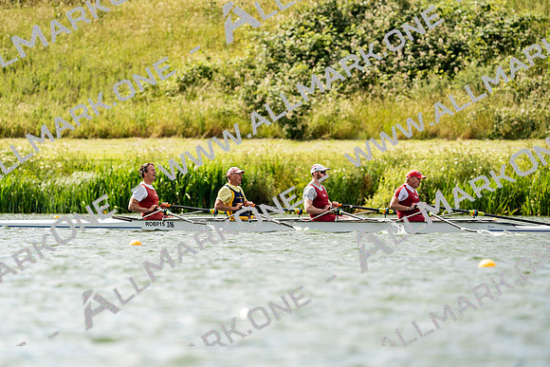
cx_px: 275
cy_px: 184
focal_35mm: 382
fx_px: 5837
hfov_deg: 5.4
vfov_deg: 3.6
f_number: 6.3
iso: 320
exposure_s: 1/2000
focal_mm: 382
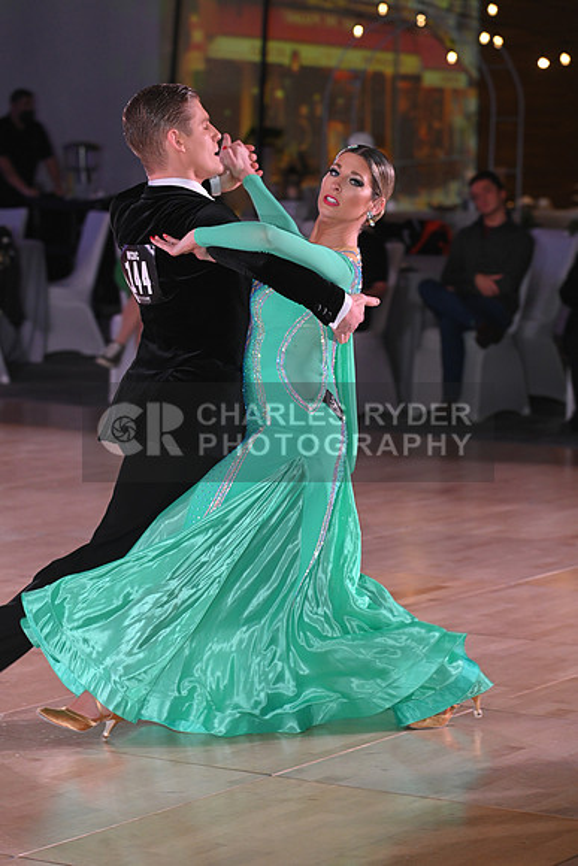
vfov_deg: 16.8
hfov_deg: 11.2
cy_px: 433
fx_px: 2936
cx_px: 289
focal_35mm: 122
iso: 2000
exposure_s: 1/200
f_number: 5.6
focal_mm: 122
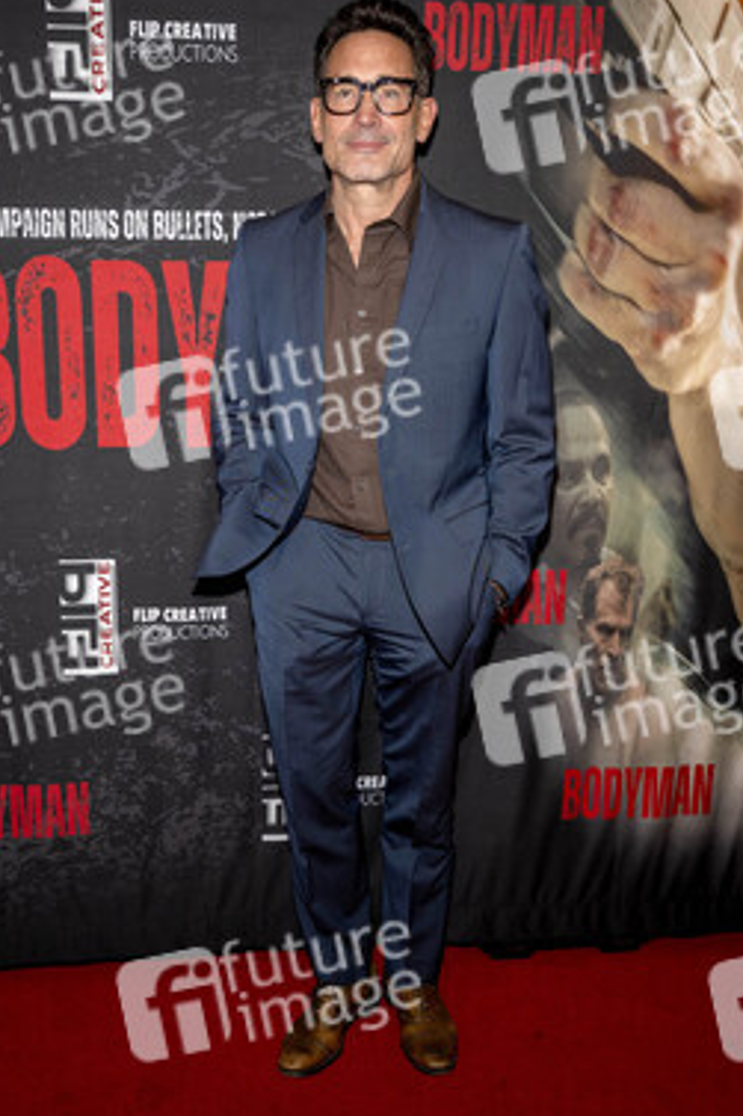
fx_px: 1084
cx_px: 355
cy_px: 548
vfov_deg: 54.5
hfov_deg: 37.8
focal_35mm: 35
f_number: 5.6
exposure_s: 1/200
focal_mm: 33
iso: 800
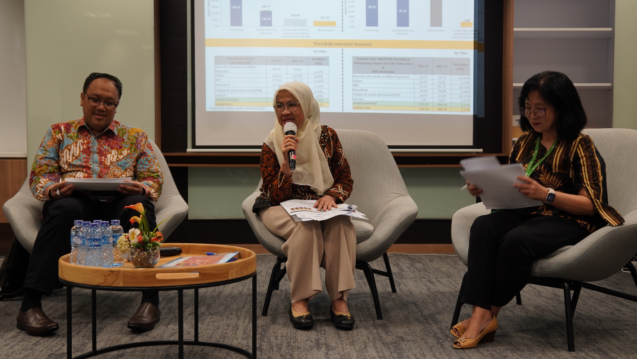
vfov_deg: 25.7
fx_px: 786
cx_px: 317
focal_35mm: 47
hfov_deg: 44.1
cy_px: 168
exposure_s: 1/50
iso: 250
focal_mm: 29
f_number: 4
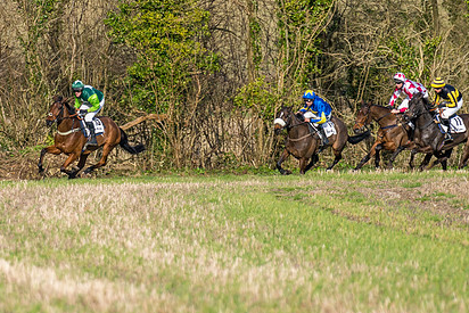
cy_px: 133
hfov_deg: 2.6
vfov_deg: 1.7
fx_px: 10490
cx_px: 90
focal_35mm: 805
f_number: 4
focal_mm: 251
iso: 200
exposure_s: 1/1600
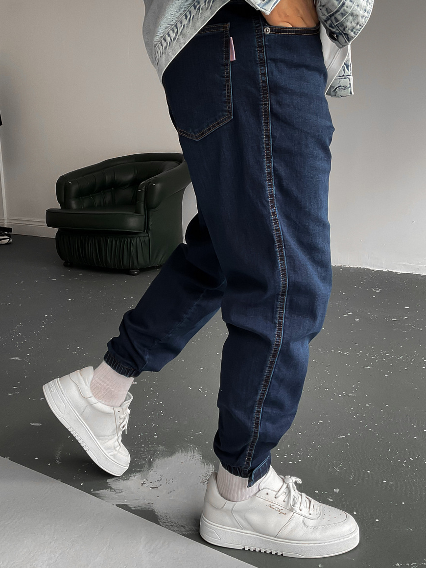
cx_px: 171
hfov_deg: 35.8
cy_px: 252
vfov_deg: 46.7
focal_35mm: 40
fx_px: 656
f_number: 1.8
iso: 64
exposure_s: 1/80
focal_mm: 3
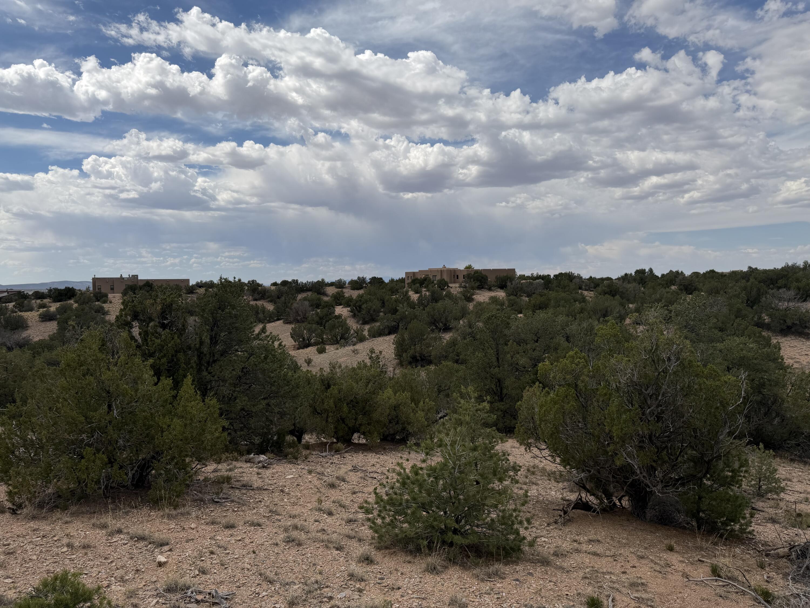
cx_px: 405
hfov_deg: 71.6
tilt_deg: -2.3
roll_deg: +1.2
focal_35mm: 24
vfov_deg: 56.8
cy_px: 304
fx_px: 562
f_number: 1.78
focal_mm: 6.76
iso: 80
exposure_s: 1/9091
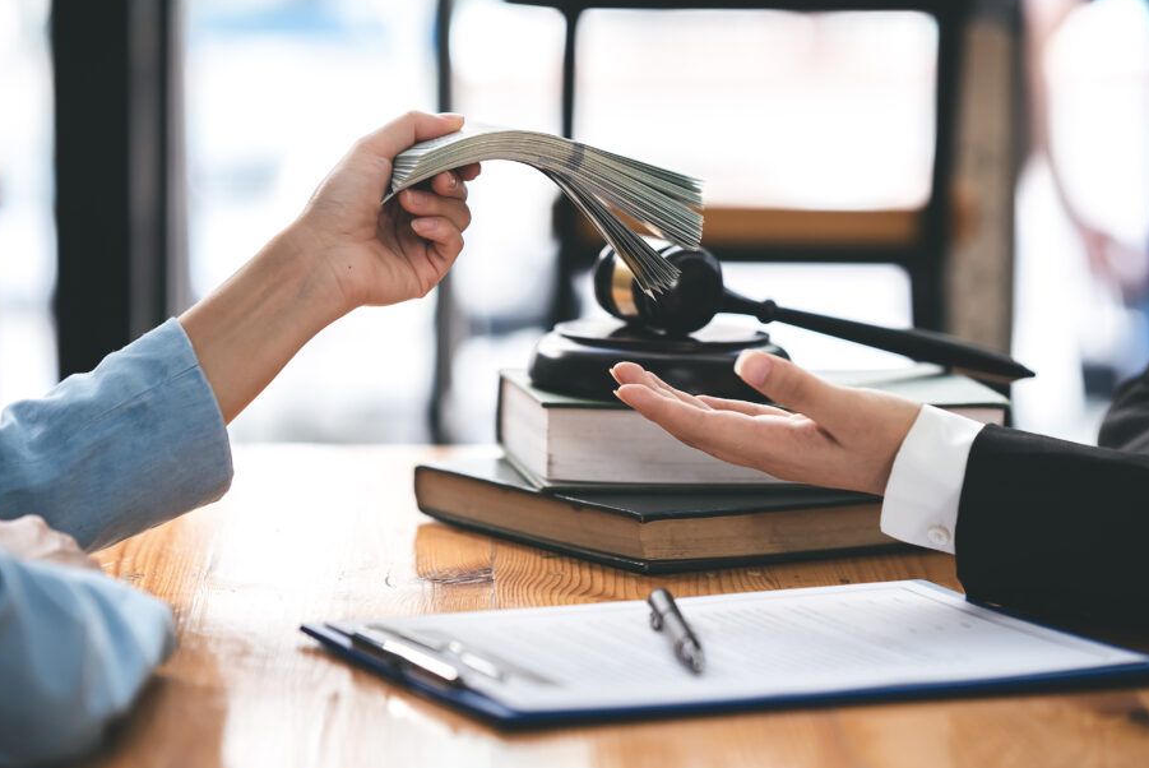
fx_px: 4535
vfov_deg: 9.7
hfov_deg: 14.4
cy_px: 366
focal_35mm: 142
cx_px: 580
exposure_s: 1/200
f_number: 2.8
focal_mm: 125
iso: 400
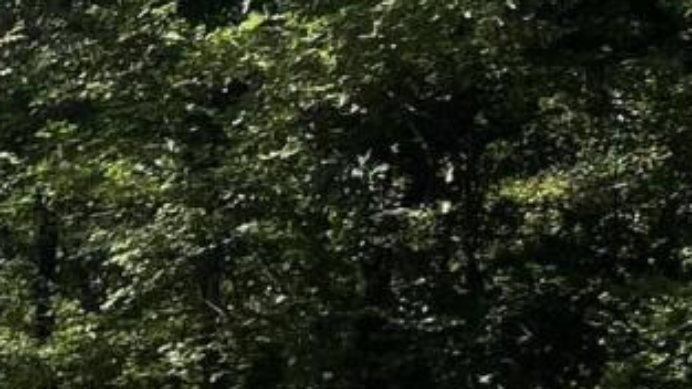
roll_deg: -1.3
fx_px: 3321
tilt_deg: +2.5
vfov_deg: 6.7
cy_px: 491
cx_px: -595
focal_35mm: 181
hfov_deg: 11.0
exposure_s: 1/1429
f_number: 1.8
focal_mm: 4.25
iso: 32
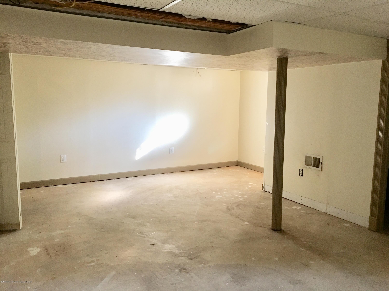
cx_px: 194
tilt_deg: -6.8
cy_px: 146
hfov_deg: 61.7
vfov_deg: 48.2
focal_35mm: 29
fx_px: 326
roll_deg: -1.1
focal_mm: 4.15
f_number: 2.2
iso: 80
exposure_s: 1/15
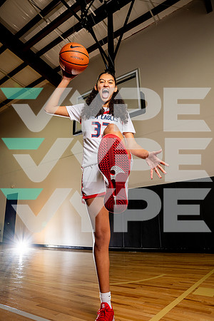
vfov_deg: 73.7
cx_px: 107
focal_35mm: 24
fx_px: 214
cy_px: 160
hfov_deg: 53.1
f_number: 7.1
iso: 640
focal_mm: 24
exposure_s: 1/200
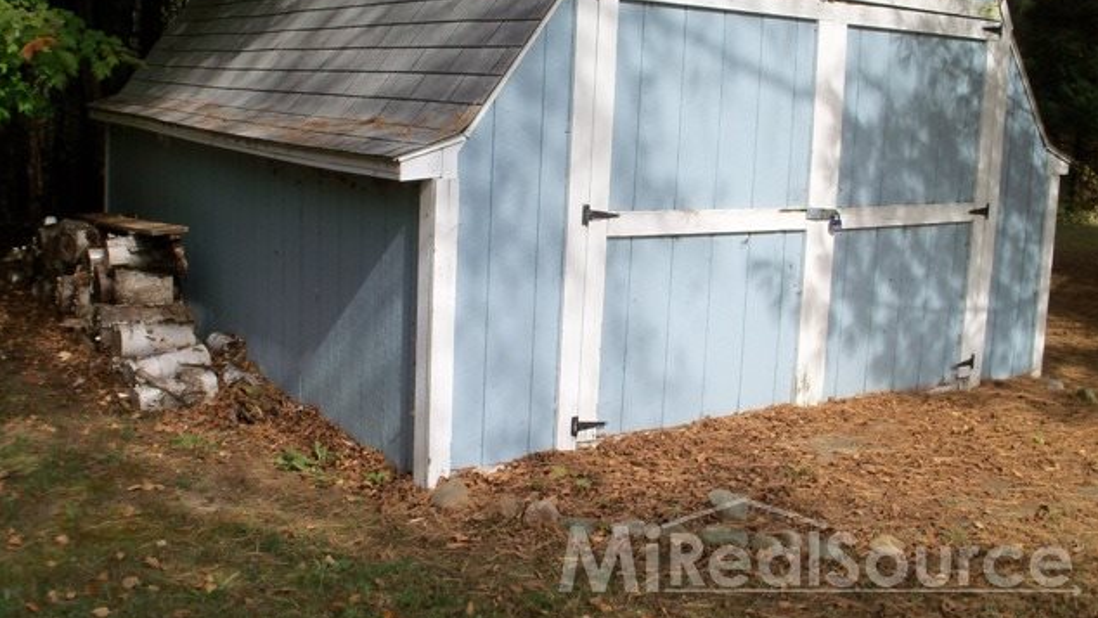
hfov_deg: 46.4
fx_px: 1281
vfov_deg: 27.0
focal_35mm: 44
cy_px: 223
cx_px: 551
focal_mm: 7.2
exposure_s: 1/320
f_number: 5.6
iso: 80
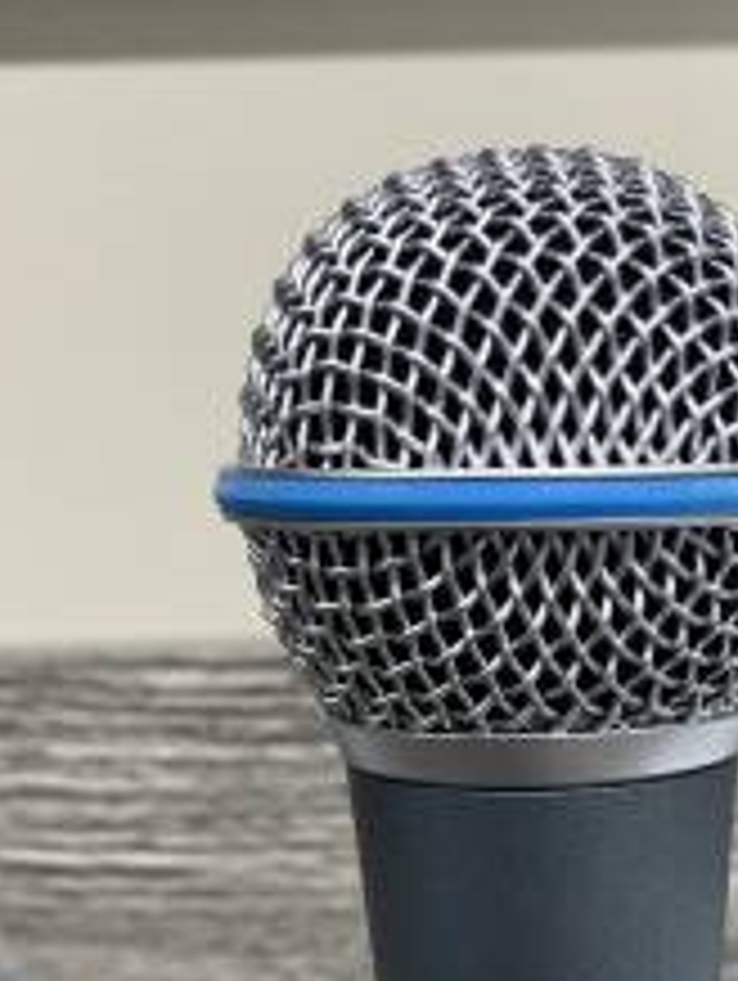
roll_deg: +1.7
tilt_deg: -17.8
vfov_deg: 28.6
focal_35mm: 62
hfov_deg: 23.5
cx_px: 544
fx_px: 1759
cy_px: 1053
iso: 100
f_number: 1.8
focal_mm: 4.25
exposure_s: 1/120
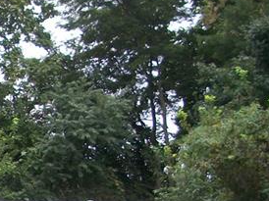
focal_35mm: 131
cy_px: 299
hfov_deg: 14.4
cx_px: -90
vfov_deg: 10.9
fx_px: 1017
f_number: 3.1
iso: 80
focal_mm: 6.3
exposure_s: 1/250
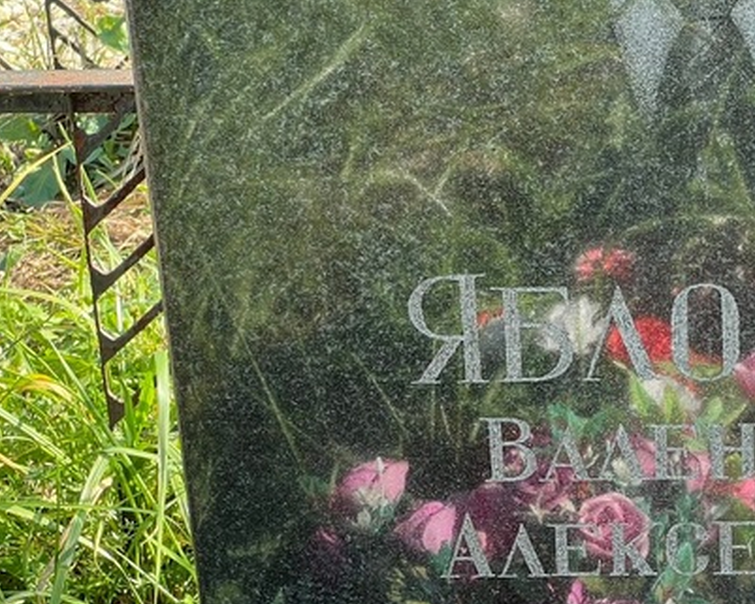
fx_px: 3353
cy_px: 472
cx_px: 727
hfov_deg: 12.7
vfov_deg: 10.3
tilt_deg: -32.6
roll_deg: +0.4
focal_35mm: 150
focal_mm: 9
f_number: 2.8
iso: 32
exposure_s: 1/99
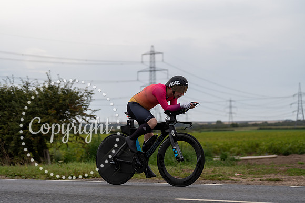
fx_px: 661
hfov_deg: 26.0
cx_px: 152
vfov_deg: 17.5
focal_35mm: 78
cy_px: 102
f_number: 2.8
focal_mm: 78
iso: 320
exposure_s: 1/800
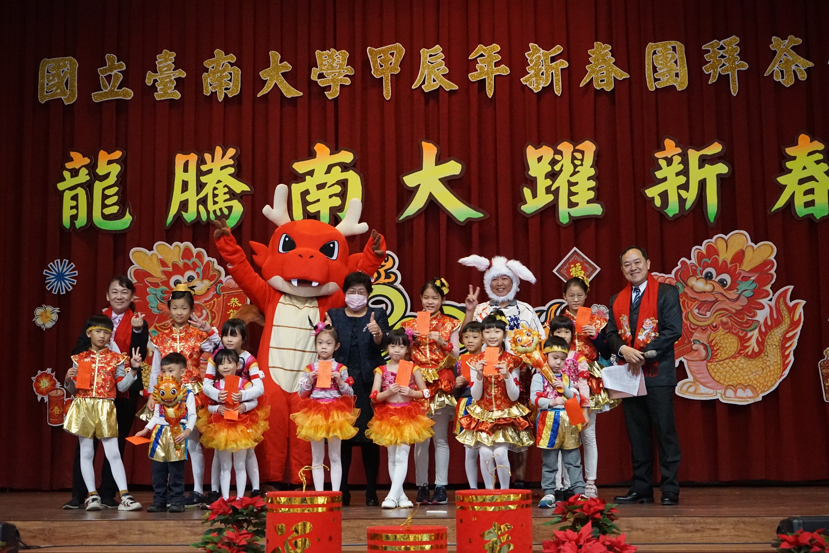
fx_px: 1220
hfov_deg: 37.5
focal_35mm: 53
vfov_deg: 25.5
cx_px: 414
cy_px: 276
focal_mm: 53
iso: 6400
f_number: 4.5
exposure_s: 1/100
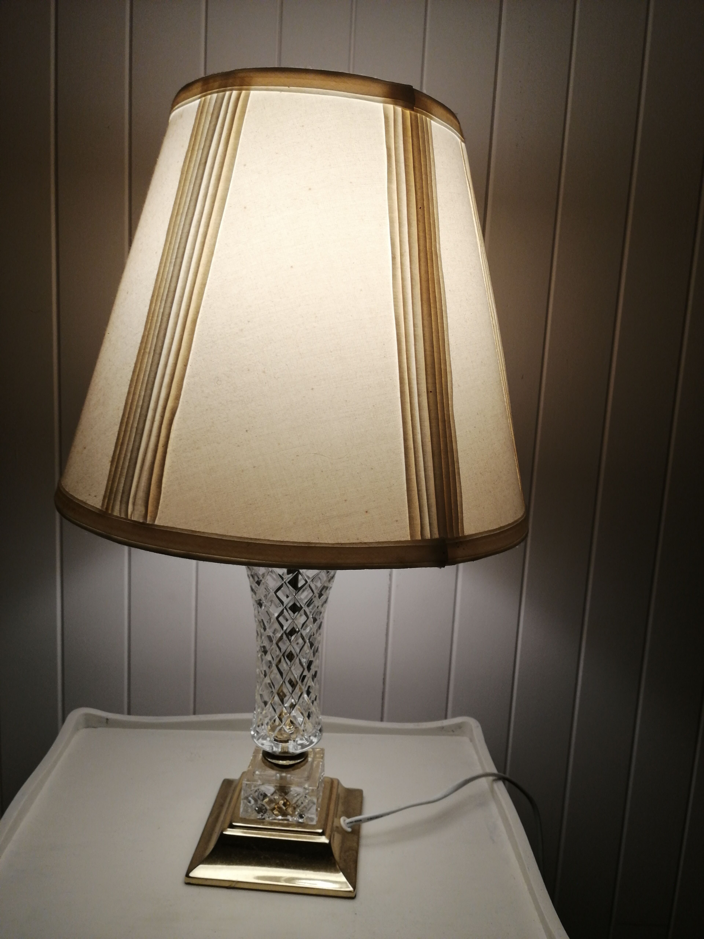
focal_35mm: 27
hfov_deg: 51.4
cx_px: 352
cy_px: 470
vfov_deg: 65.3
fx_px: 732
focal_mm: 3.95
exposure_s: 1/50
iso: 80
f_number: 1.8
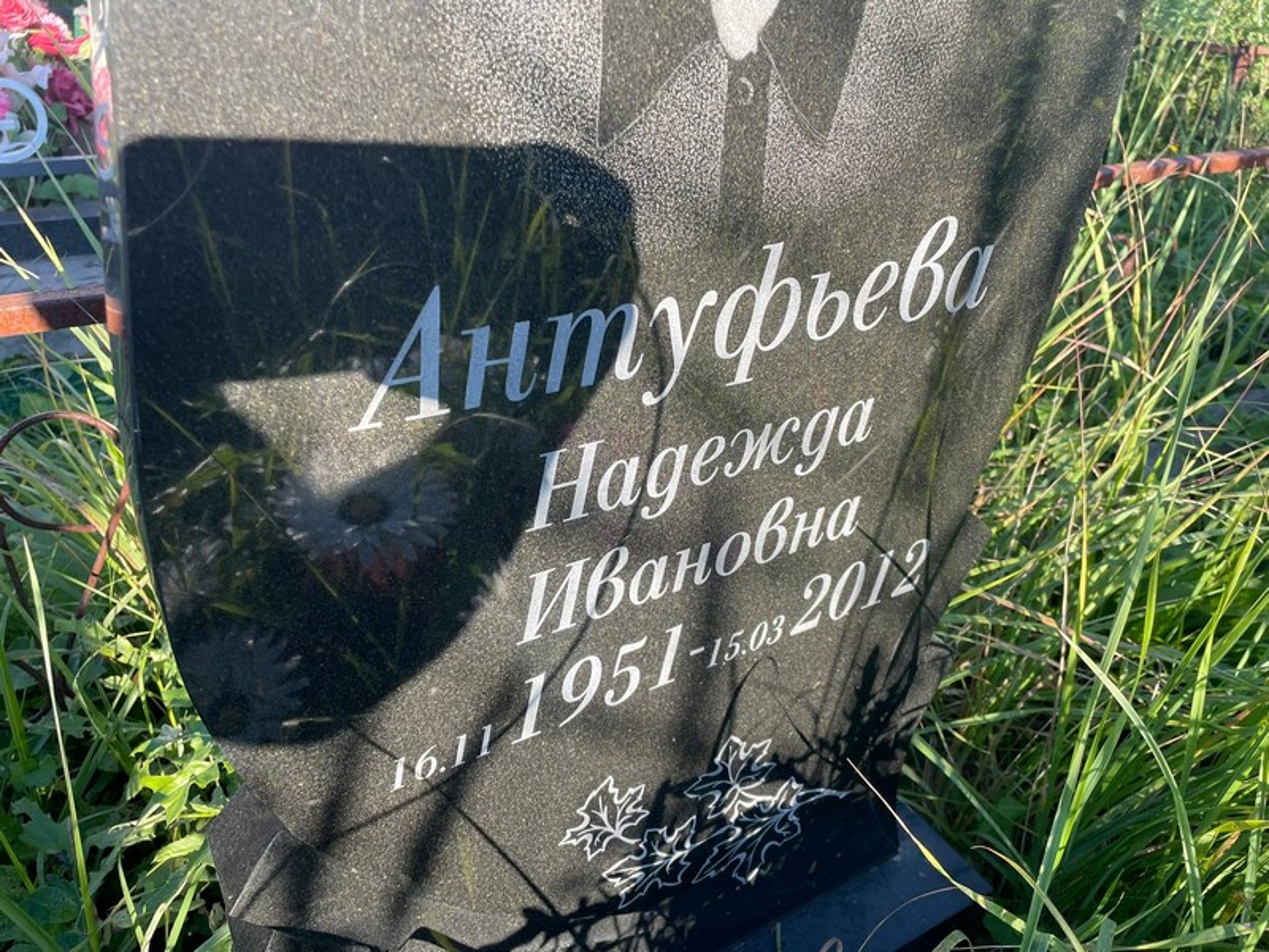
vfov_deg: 53.1
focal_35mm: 26
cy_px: 476
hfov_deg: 67.3
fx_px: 953
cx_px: 634
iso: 32
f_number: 1.6
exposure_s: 1/384
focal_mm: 4.2
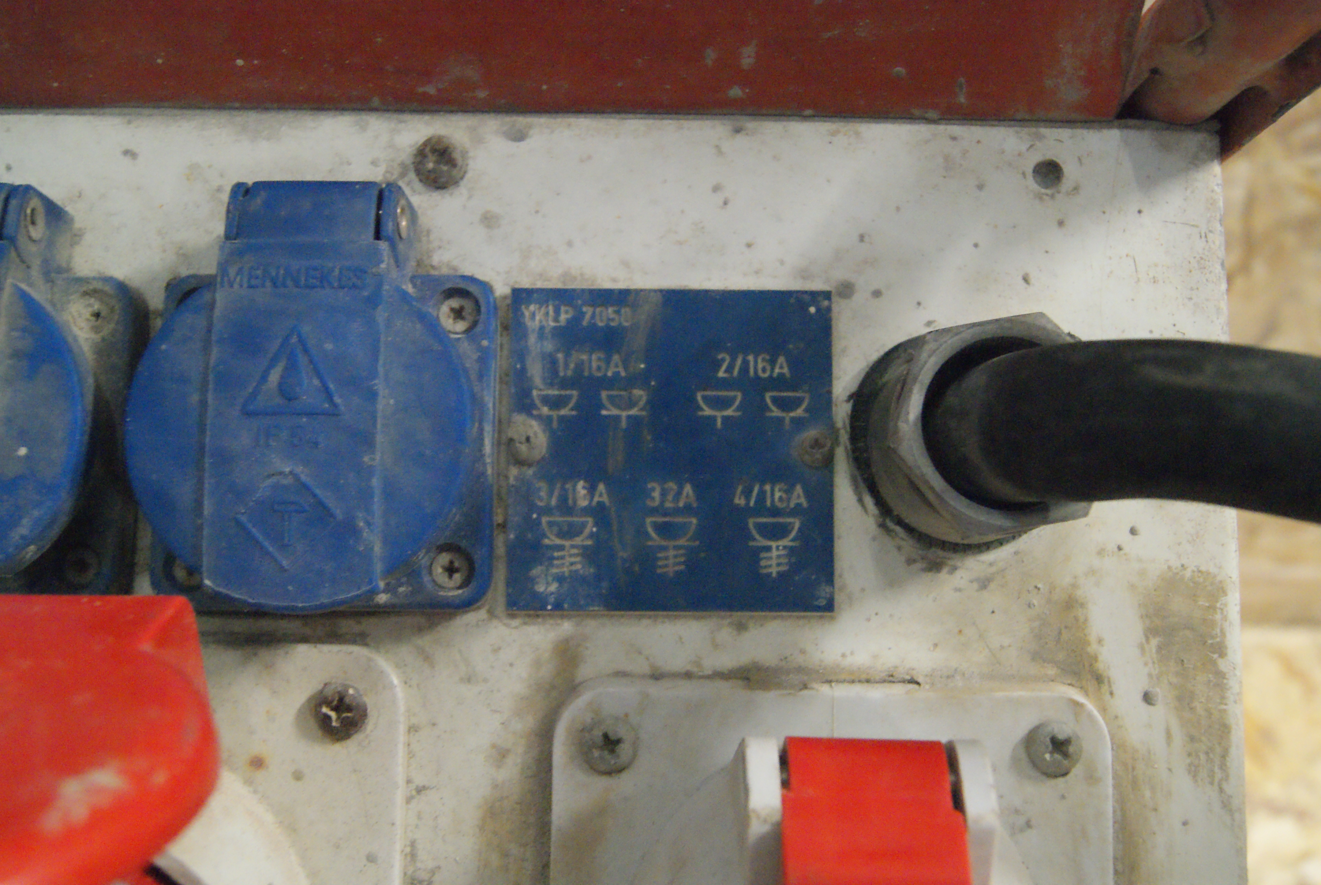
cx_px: 660
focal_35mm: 39
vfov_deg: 34.3
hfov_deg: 49.5
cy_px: 442
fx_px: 1433
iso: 3200
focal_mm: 26
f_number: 5.6
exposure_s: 1/20
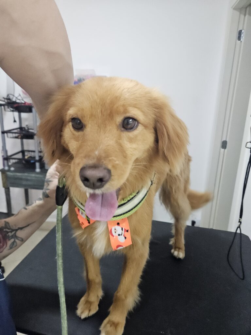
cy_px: 168
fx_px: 222
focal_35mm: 23
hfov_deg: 58.9
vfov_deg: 73.9
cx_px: 126
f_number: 1.8
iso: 800
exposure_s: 1/120
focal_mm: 5.4
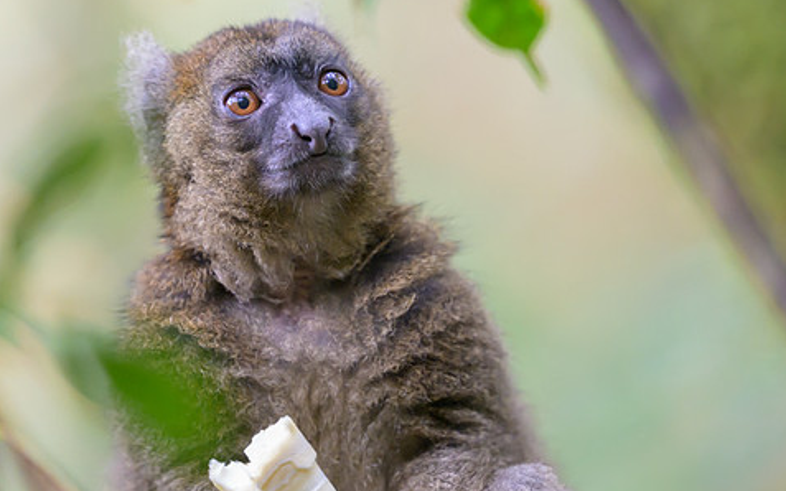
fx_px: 12016
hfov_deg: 3.7
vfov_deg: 2.3
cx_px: 297
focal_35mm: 561
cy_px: 189
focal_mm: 400
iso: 5000
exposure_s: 1/250
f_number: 2.8
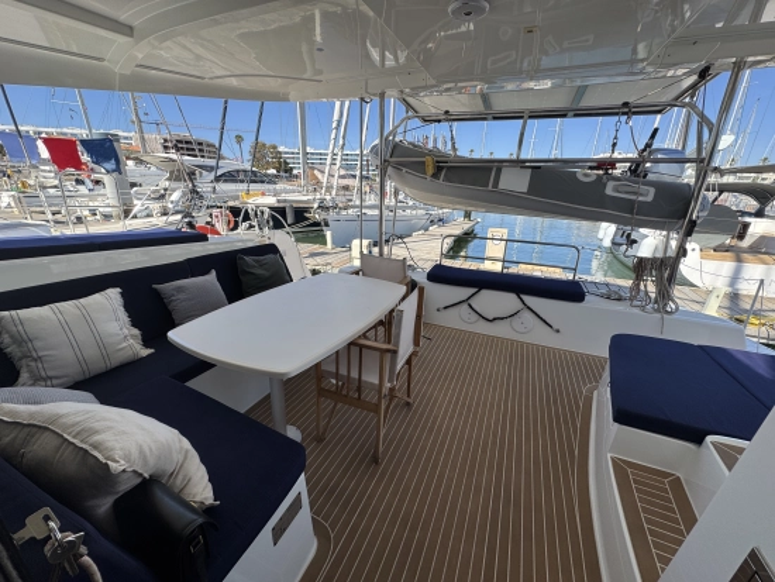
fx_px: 314
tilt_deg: -18.3
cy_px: 291
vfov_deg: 85.7
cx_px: 388
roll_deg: -1.3
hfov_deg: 102.0
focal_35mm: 14
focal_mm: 2.22
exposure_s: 1/899
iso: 50
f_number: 2.2
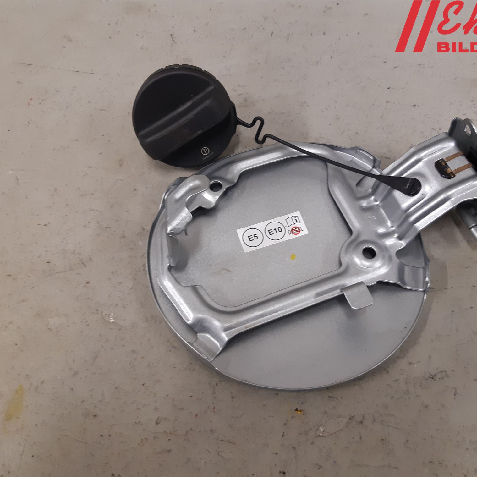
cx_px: 266
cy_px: 240
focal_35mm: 31
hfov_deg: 52.4
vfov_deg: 52.5
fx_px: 483
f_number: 1.7
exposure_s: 1/50
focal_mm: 3.93
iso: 125
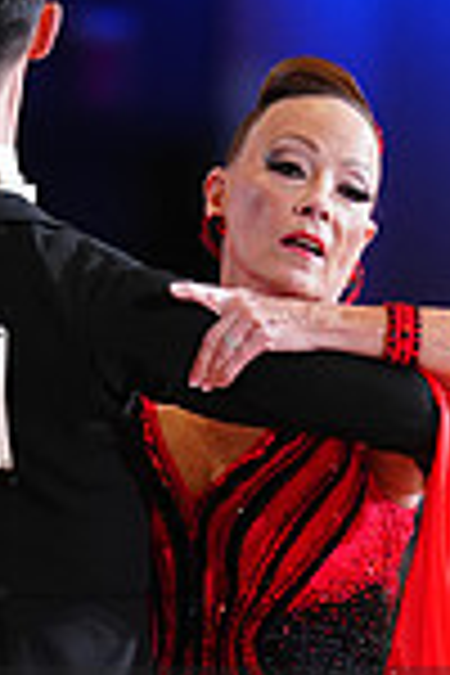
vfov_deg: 2.8
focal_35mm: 725
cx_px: 241
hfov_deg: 1.9
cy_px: 819
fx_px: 13593
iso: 1600
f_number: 2.8
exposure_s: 1/320
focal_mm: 188
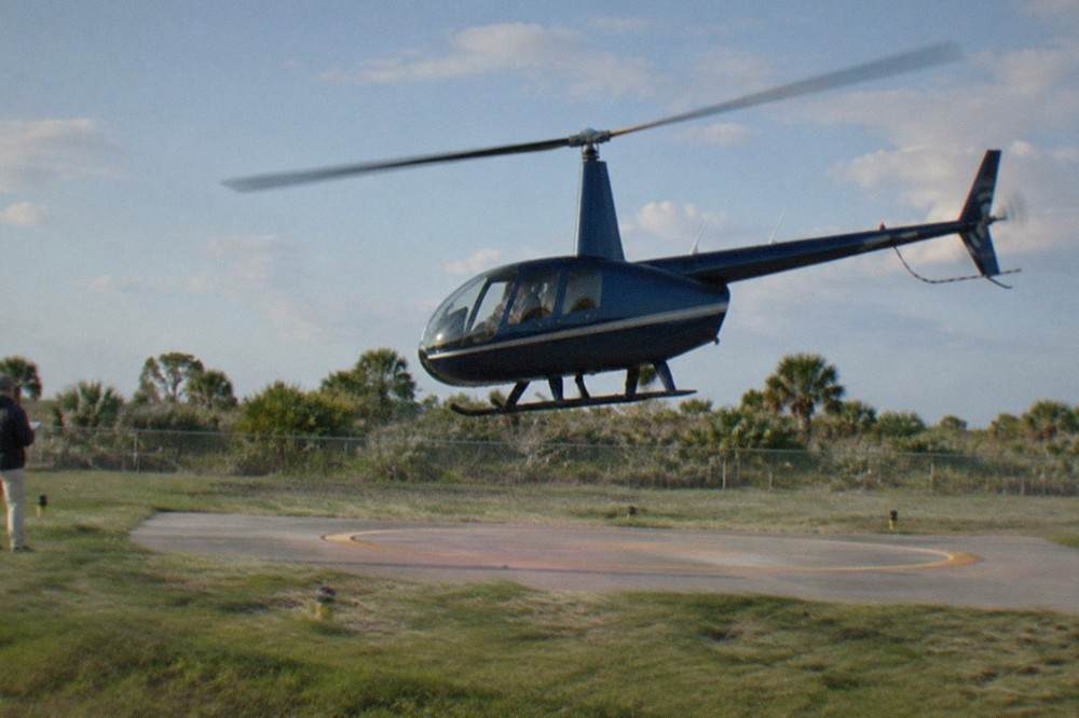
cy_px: 359
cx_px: 540
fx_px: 3146
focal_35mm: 105
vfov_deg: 13.0
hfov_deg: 19.5
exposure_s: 1/400
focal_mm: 105
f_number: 9
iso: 160
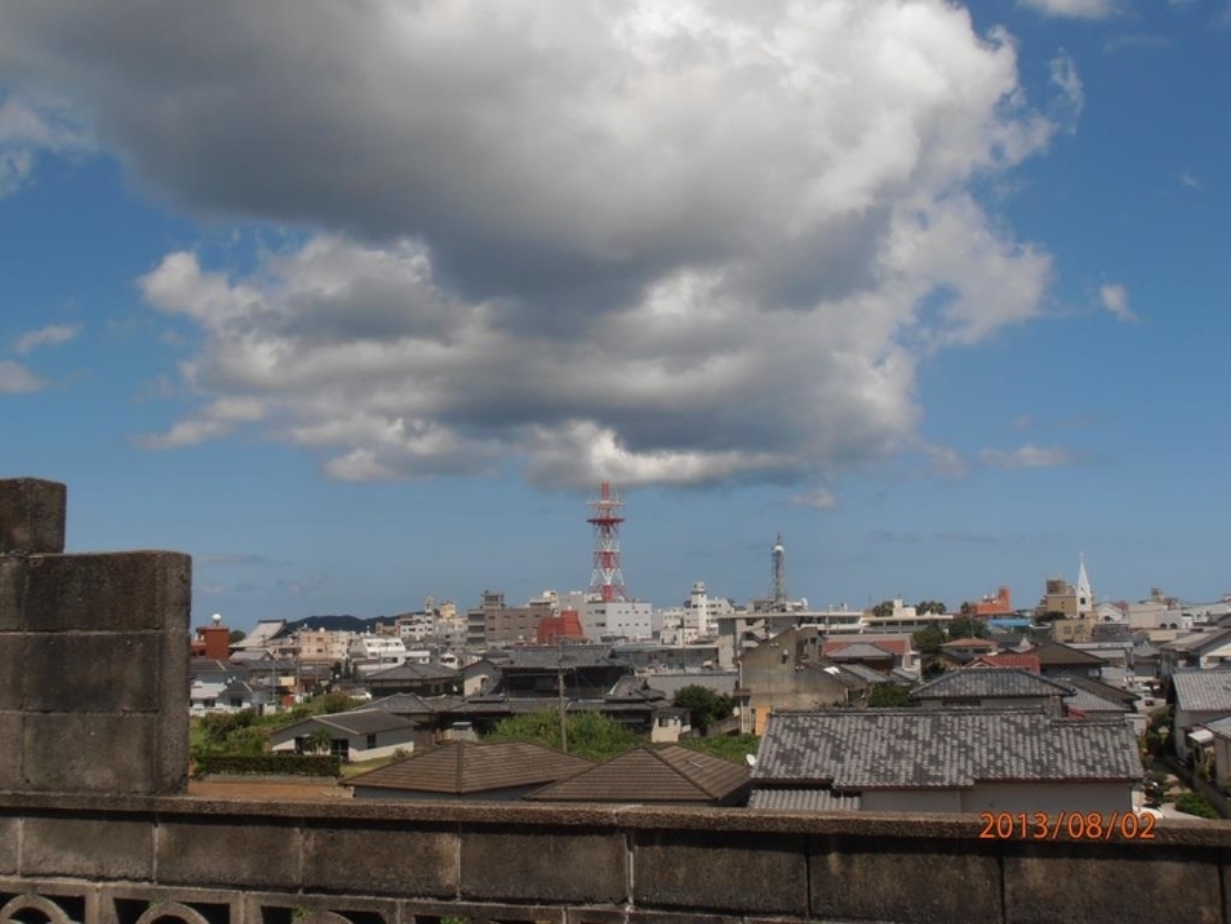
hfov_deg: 42.9
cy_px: 462
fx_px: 1565
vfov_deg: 32.9
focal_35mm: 44
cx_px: 616
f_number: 4.2
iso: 80
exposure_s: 1/1600
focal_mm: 7.87
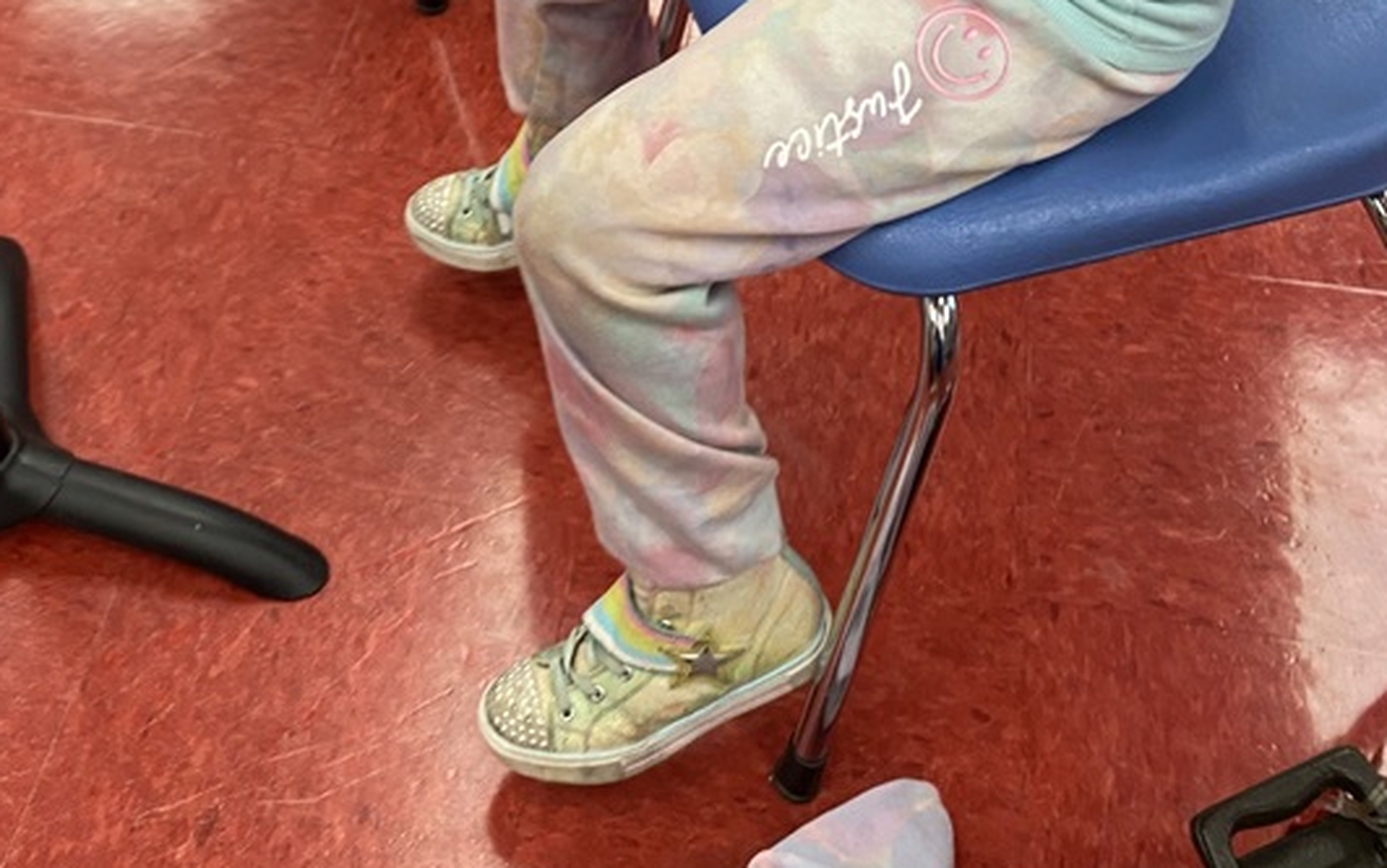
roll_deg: +3.0
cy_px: -266
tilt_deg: -33.1
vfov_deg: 21.9
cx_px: 634
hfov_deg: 38.1
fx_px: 2004
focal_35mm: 53
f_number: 1.8
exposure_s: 1/60
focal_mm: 4.25
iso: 100
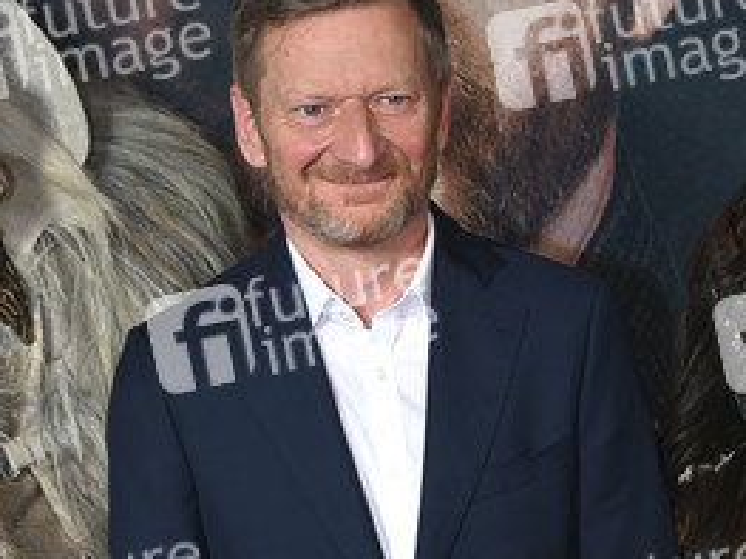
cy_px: 468
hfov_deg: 13.5
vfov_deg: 10.1
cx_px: 374
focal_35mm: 146
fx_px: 3145
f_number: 6.3
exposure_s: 1/100
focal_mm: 100
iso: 1250
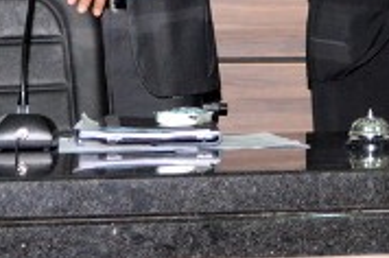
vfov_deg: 5.7
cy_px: -192
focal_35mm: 237
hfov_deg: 8.5
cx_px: 590
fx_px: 2556
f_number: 5.3
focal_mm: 44
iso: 3200
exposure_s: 1/60
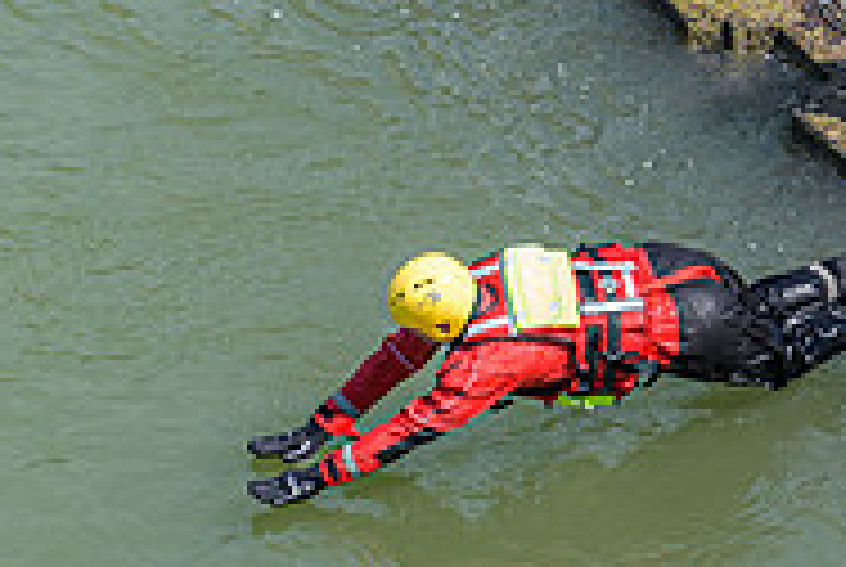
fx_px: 6755
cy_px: 412
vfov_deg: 4.8
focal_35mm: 287
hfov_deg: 7.2
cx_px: 742
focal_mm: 62
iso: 64
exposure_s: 1/400
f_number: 4
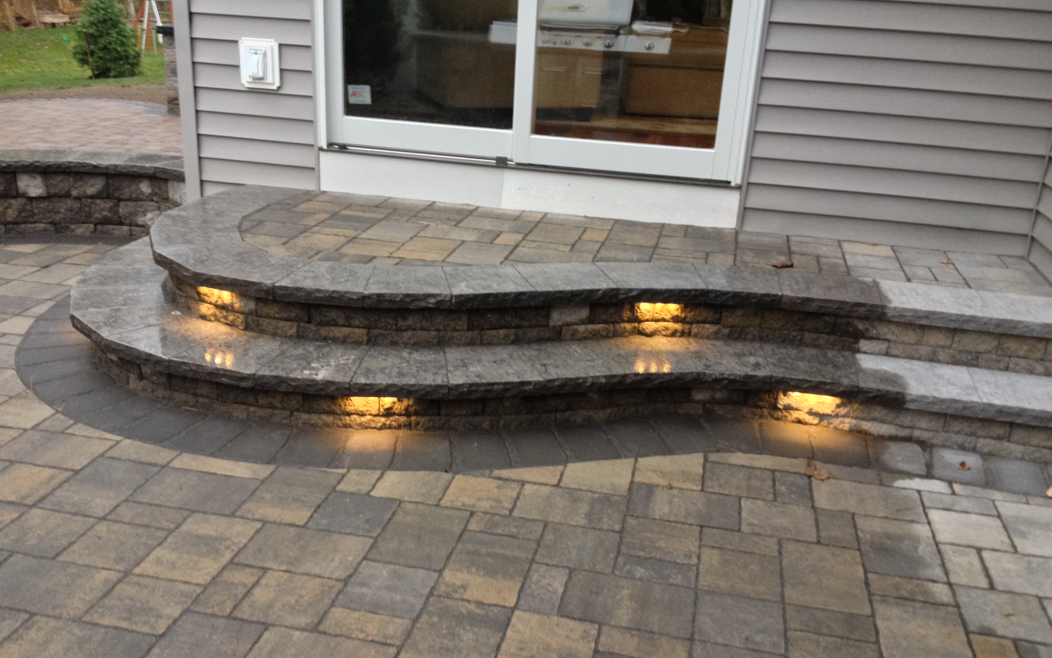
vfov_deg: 33.5
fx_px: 1089
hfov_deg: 51.5
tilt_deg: -21.3
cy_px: 369
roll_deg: -1.0
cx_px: 517
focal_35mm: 38
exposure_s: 1/20
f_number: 2.4
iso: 125
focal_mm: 4.28
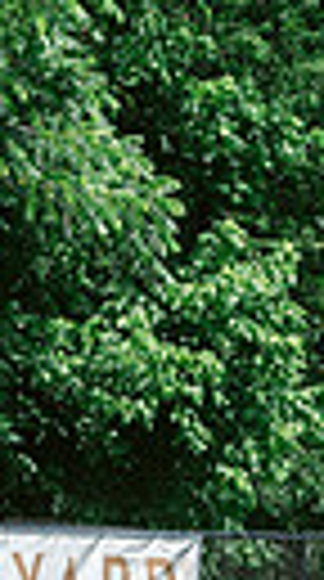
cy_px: 787
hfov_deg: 1.7
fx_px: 10939
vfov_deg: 3.0
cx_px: 939
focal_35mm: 712
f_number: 7.1
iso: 400
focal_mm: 120
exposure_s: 1/800
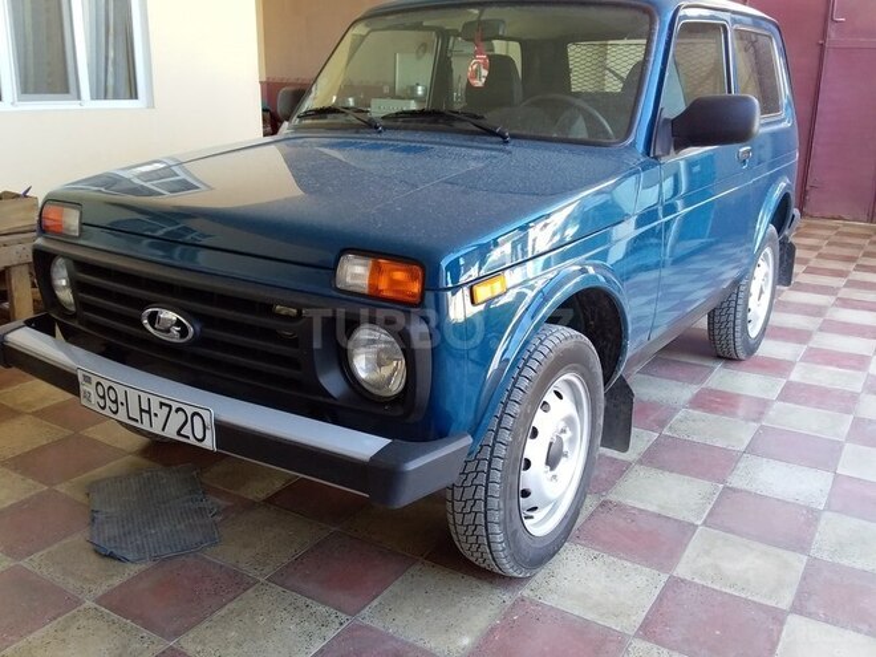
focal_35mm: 31
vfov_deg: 45.4
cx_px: 438
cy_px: 328
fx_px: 784
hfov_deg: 58.4
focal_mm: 3.3
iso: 64
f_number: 2.2
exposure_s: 1/50
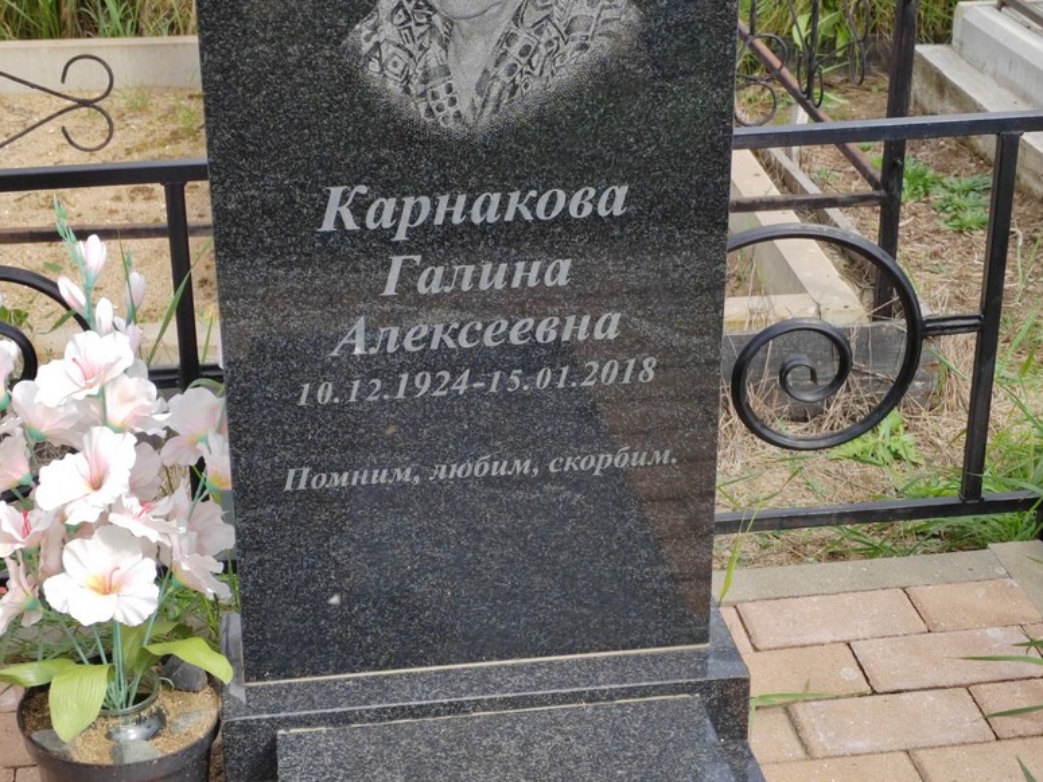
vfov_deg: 22.9
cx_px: 511
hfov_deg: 30.3
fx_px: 1928
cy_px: 392
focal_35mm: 64
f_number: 1.9
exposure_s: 1/590
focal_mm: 5.52
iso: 100
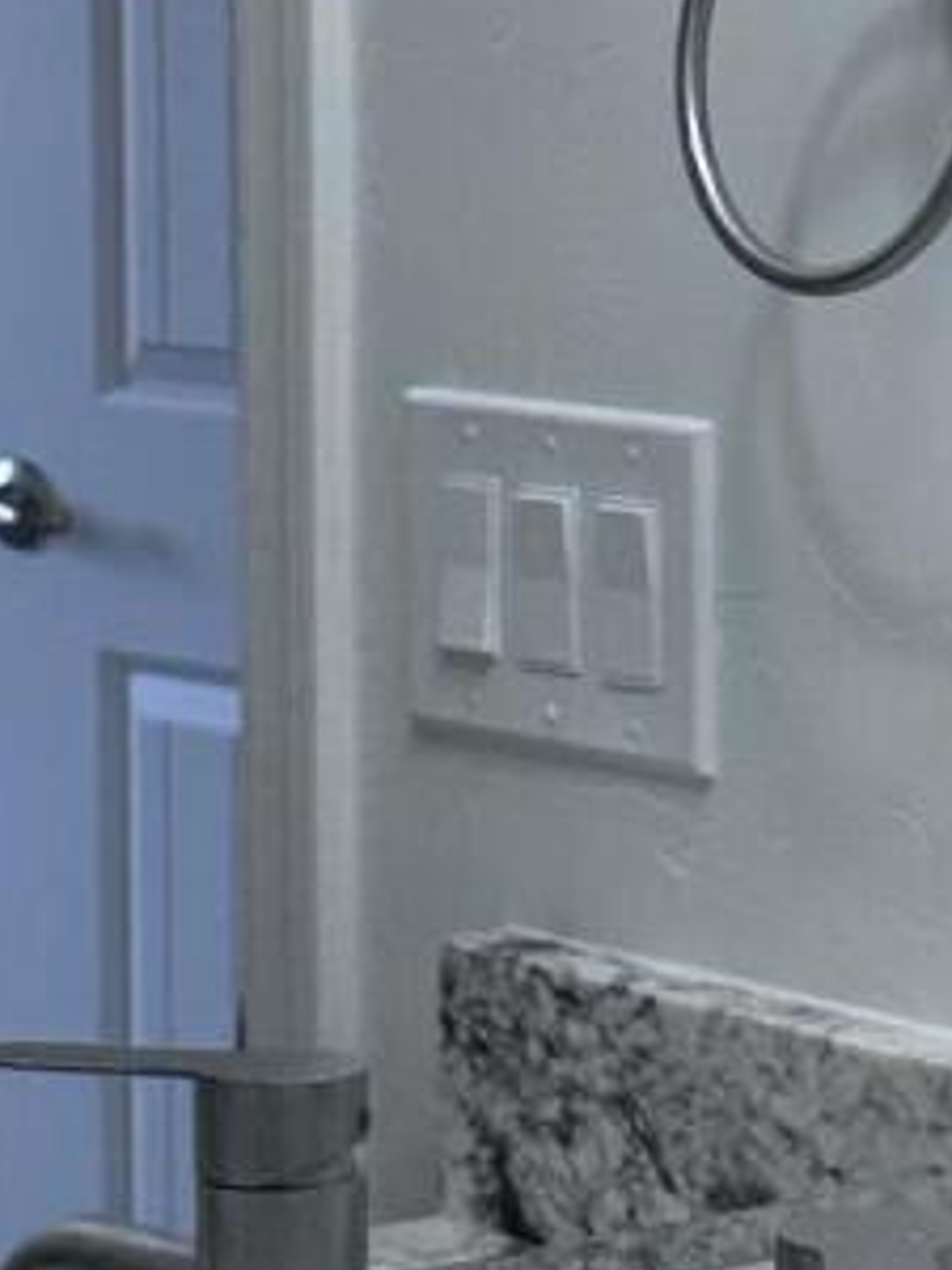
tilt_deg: -7.2
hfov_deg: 9.1
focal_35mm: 160
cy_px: 584
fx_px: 5867
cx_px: 1189
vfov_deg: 12.3
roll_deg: -0.6
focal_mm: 6.86
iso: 80
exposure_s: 1/355
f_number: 1.78
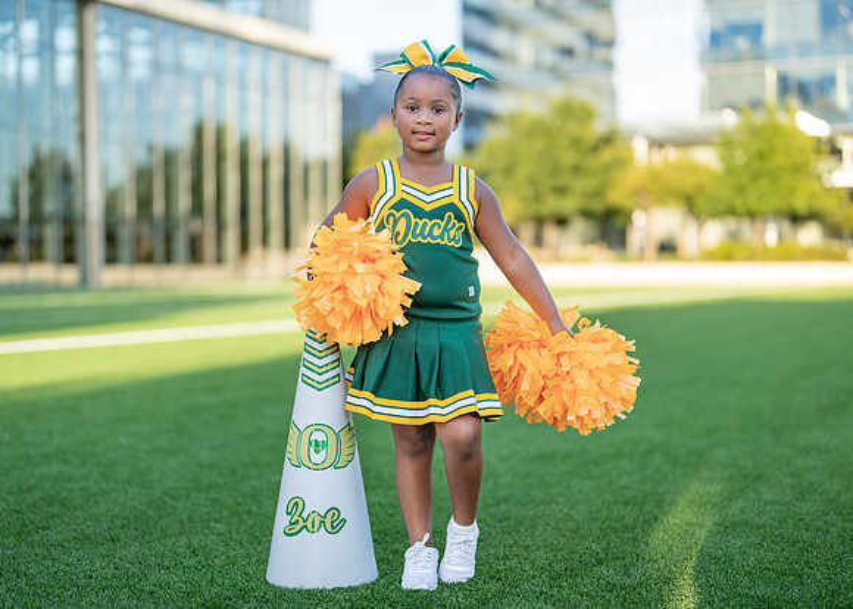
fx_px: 1351
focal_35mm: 56
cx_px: 428
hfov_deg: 35.0
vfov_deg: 25.4
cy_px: 313
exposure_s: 1/1000
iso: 100
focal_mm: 50
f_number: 1.2
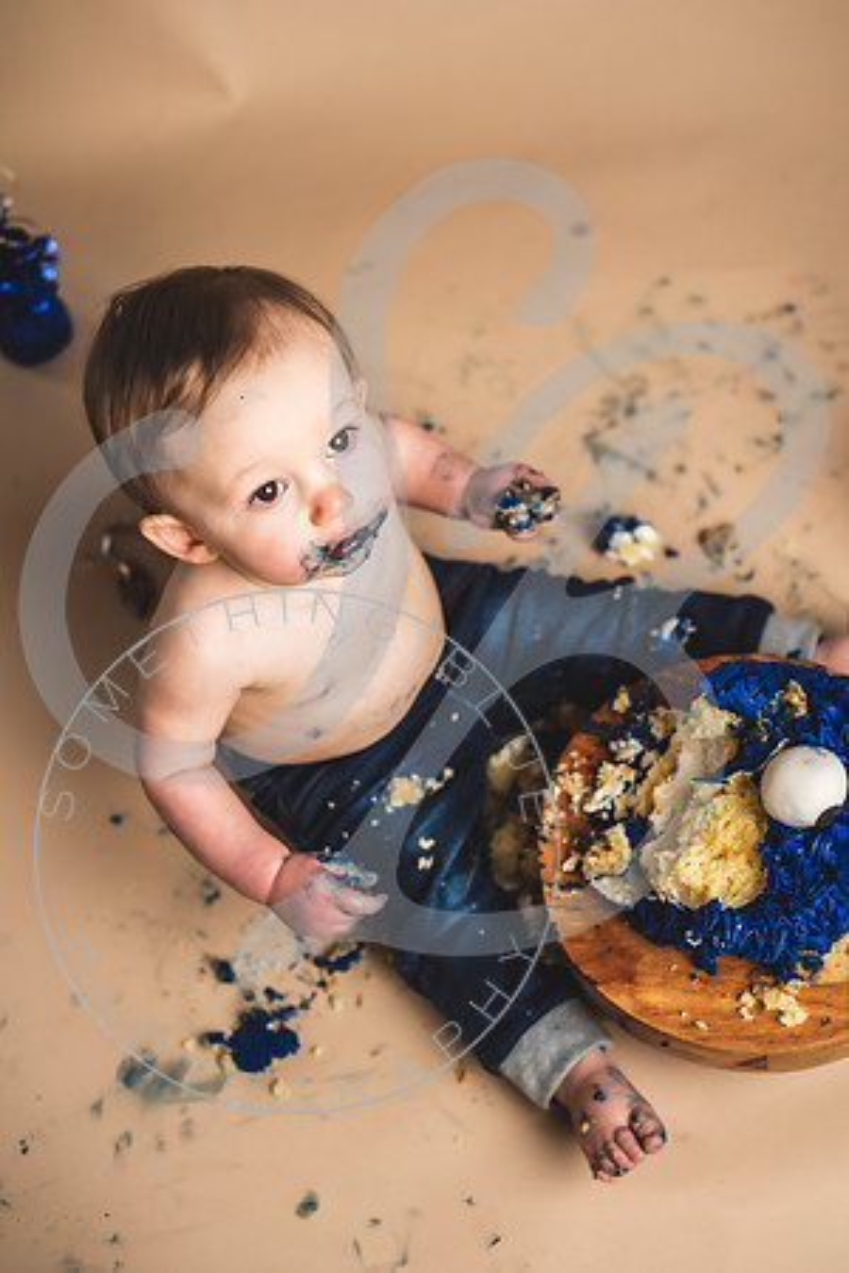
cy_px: 636
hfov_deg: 27.0
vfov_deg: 39.6
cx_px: 424
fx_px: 1769
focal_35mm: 50
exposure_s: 1/125
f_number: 2.8
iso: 200
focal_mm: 50
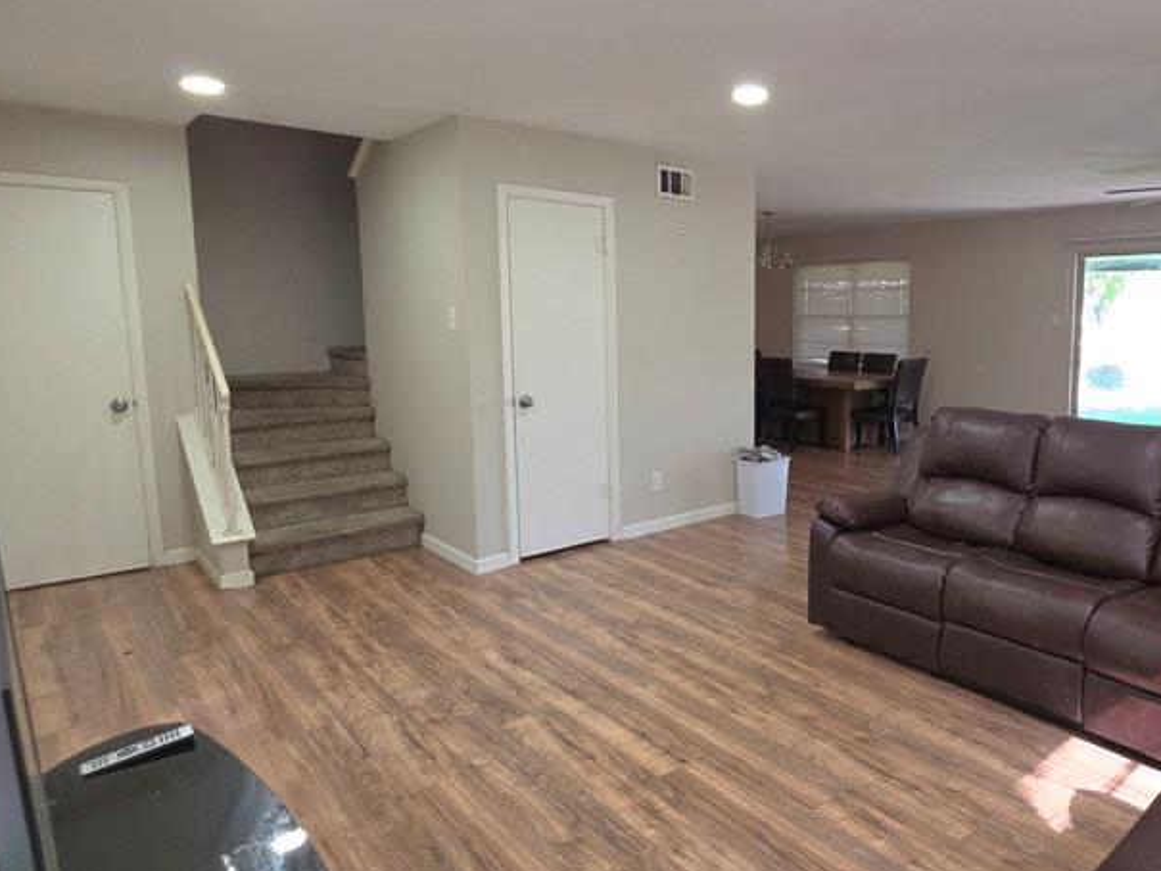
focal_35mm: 22
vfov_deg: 61.1
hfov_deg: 74.0
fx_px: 738
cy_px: 422
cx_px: 777
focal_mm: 2.2
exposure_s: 1/60.2
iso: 100
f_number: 1.9
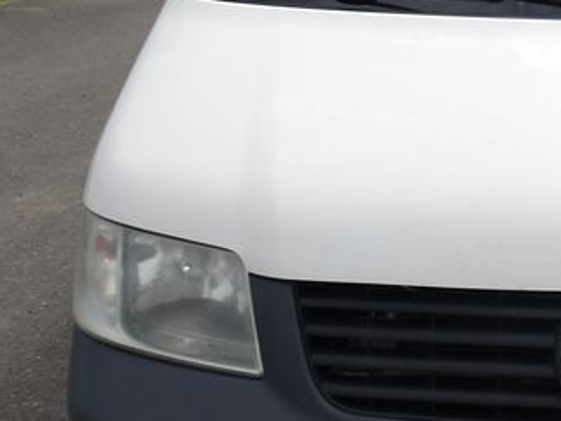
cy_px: 227
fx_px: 1394
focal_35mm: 86
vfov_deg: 17.2
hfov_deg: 21.3
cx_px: 655
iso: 100
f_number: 10.4
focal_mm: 4.9
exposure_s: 1/125
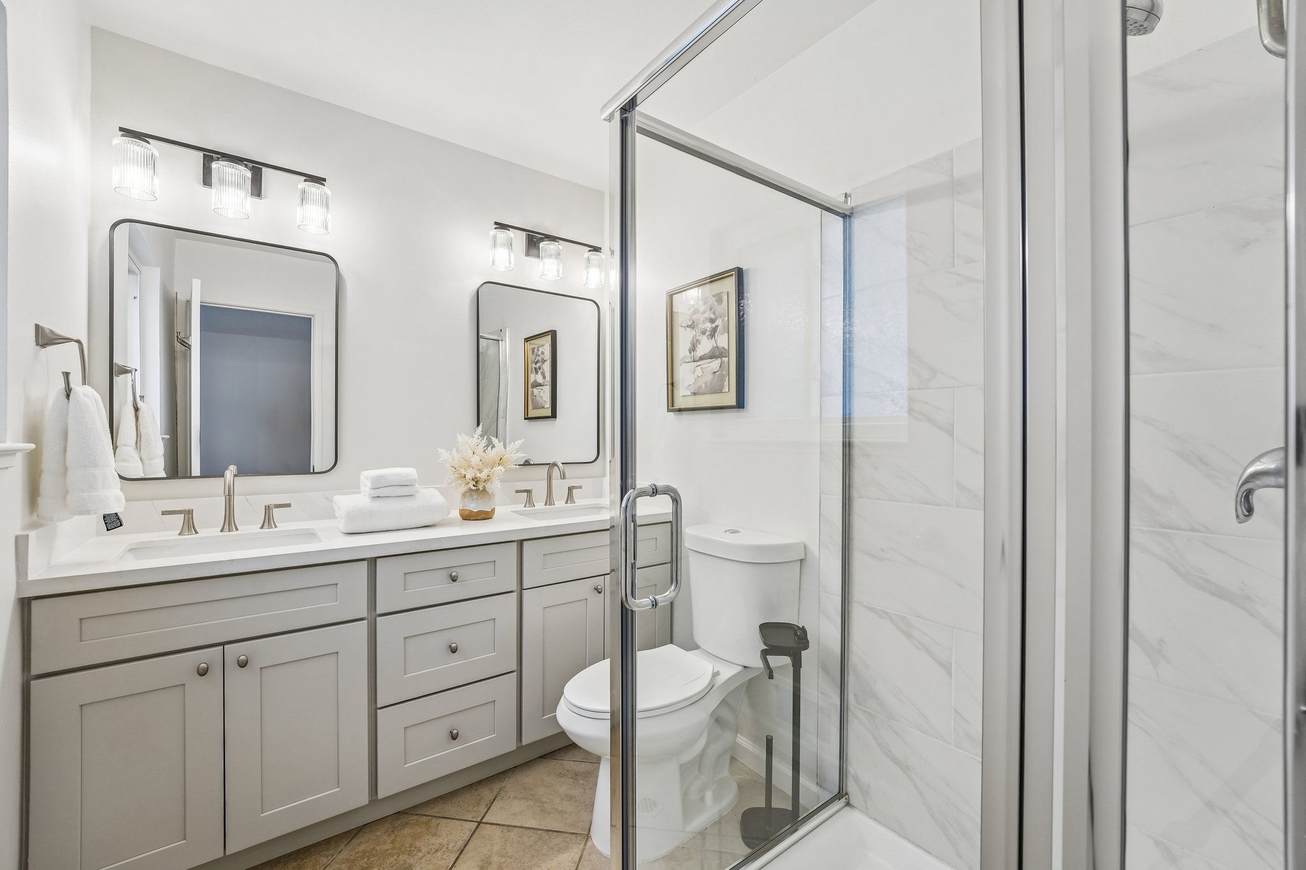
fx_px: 508
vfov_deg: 81.2
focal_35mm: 14
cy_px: 435
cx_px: 653
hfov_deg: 104.3
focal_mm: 14
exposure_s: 1/40
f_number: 8
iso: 640
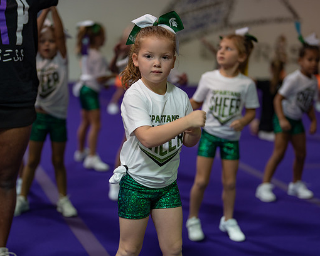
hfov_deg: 26.0
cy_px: 144
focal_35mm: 73
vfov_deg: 21.0
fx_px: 691
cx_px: 145
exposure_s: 1/320
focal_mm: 50
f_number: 1.2
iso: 500
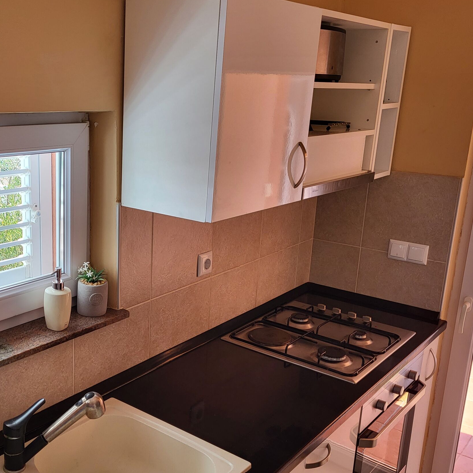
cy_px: 260
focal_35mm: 39
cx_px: 124
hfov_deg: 41.7
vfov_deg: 42.8
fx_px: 603
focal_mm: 5.4
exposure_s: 1/100
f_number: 1.8
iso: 40
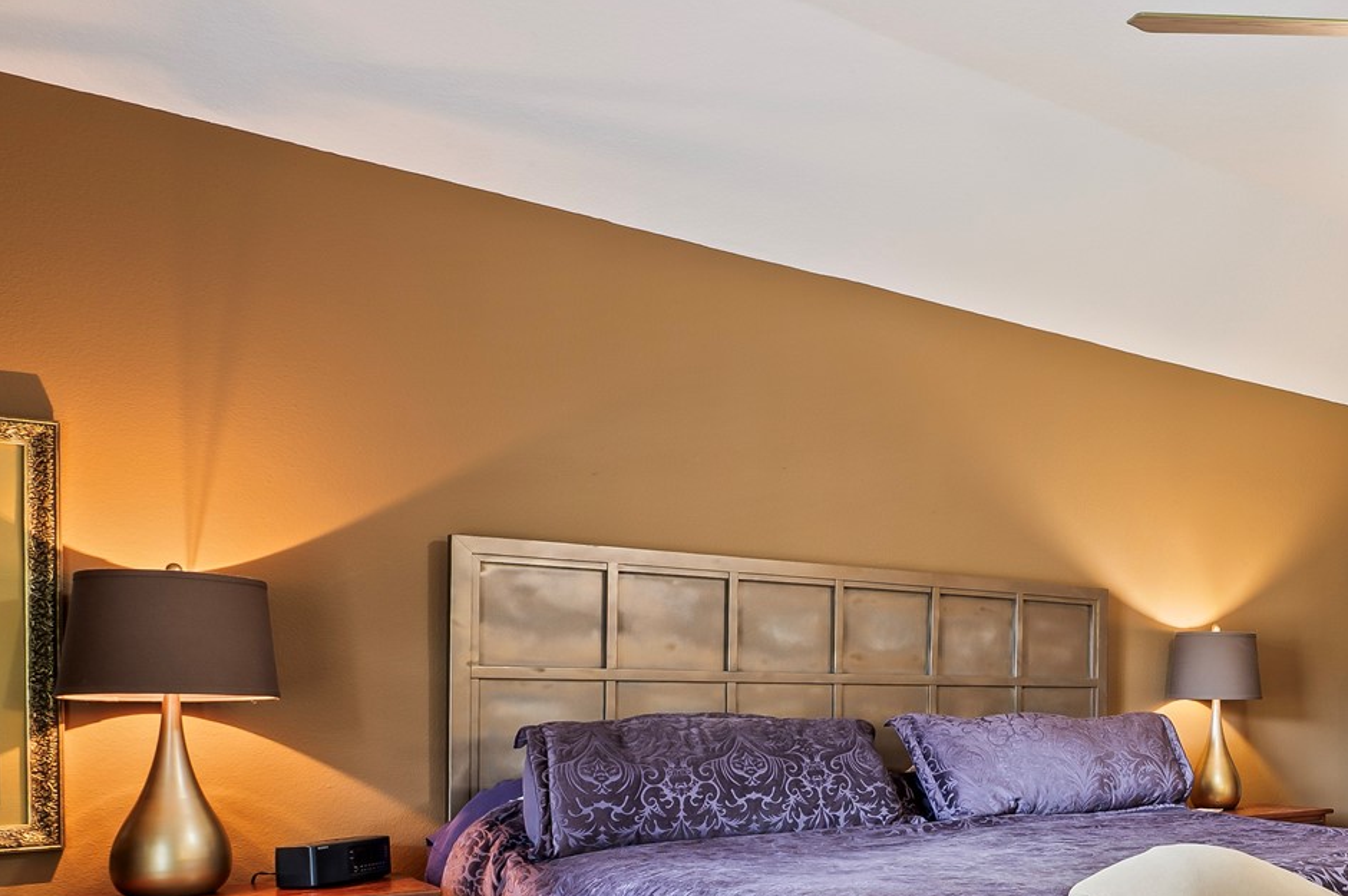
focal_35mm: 37
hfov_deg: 42.8
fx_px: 1384
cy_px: 724
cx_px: 1420
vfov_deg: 34.7
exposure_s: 1.6
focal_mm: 16
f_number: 6.3
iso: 125
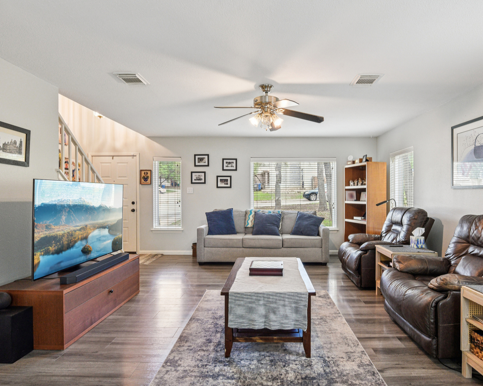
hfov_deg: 77.4
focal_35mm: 21
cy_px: 197
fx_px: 300
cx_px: 265
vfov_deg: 65.5
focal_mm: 18
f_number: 8
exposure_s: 1/20
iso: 2800
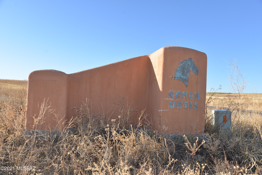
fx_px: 218
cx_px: 131
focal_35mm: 30
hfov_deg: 61.9
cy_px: 88
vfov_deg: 43.6
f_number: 6.3
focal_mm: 30
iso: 100
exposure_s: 1/200
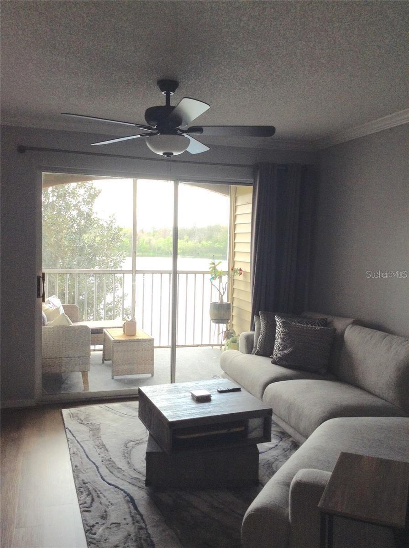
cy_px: 274
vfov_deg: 55.4
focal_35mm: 33
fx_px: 521
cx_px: 204
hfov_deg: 42.8
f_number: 2.4
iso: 40
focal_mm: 3.3
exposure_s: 1/100
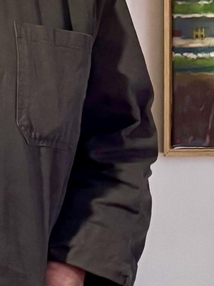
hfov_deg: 8.3
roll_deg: -0.7
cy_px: 190
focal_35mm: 176
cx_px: 311
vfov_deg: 11.2
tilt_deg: -8.6
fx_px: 1451
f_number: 1.6
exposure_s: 1/33
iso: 500
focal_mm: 5.96
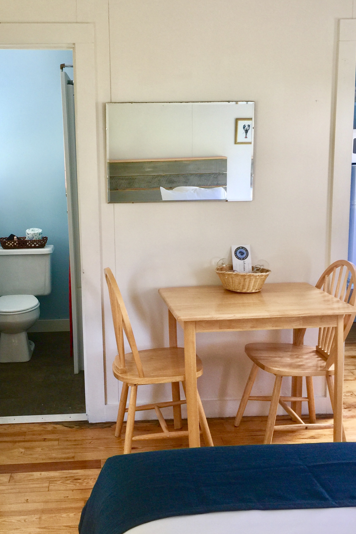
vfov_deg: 49.5
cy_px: 257
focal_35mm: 39
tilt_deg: -9.3
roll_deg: +1.9
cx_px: 136
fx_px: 578
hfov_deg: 34.1
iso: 40
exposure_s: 1/30
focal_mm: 4.15
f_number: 2.2
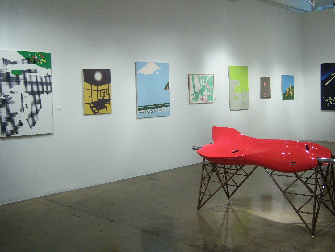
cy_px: 105
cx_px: 191
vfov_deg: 34.3
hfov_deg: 44.7
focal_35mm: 42
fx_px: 407
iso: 160
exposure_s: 1/30
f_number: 2.8
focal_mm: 7.5
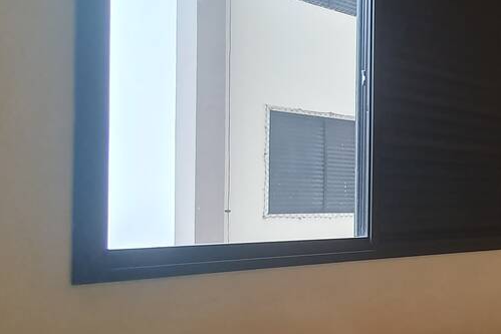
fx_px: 543
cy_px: 188
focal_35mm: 39
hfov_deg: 32.6
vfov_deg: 34.2
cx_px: 690
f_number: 2.2
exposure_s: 1/60
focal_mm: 1.8
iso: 160
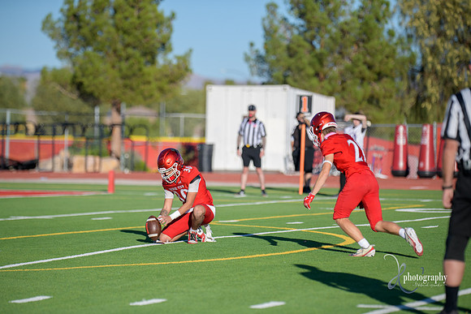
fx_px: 2879
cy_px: 157
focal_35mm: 220
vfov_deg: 6.2
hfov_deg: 9.4
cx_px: 236
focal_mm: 220
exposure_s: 1/6400
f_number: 2.8
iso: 400
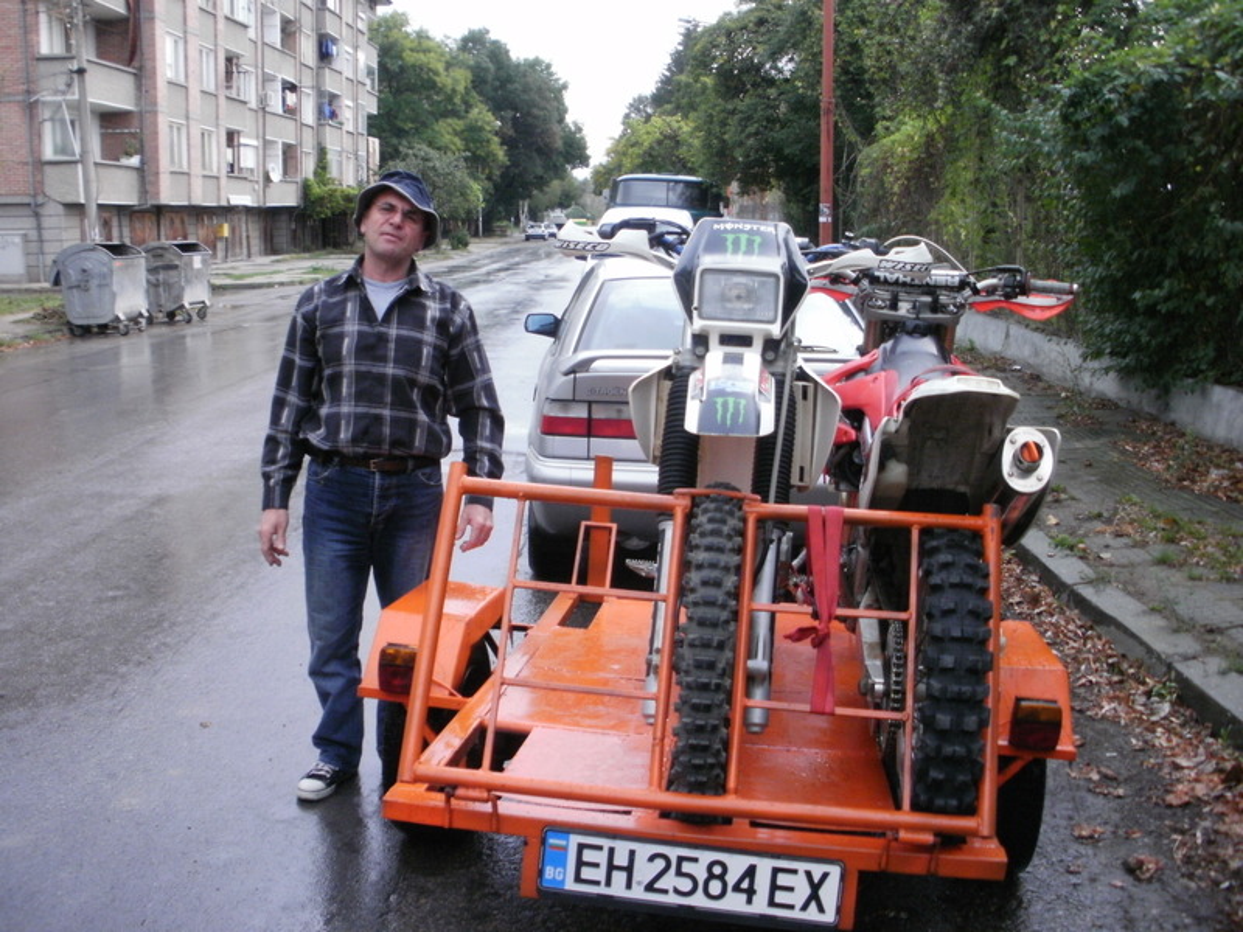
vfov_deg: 39.7
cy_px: 466
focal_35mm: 36
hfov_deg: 51.4
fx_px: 1293
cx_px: 622
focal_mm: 6.3
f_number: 3.5
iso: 250
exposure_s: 1/250
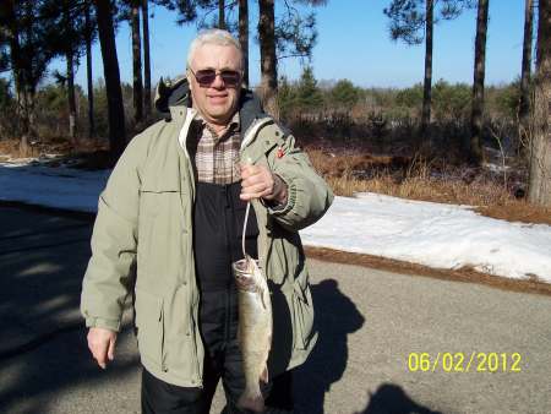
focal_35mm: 37
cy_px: 207
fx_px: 589
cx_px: 276
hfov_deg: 50.1
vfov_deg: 38.7
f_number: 5.6
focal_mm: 5.6
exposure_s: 1/750
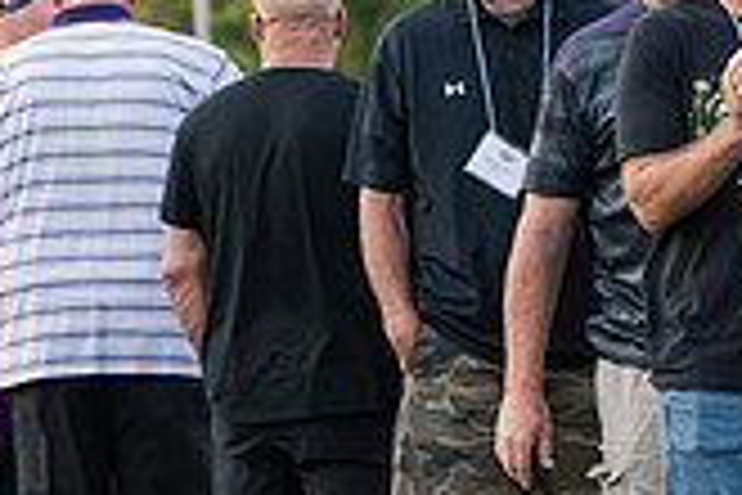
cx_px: 778
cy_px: 182
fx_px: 8862
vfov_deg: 3.2
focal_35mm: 430
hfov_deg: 4.8
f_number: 4.5
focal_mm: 122
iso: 800
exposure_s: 1/400
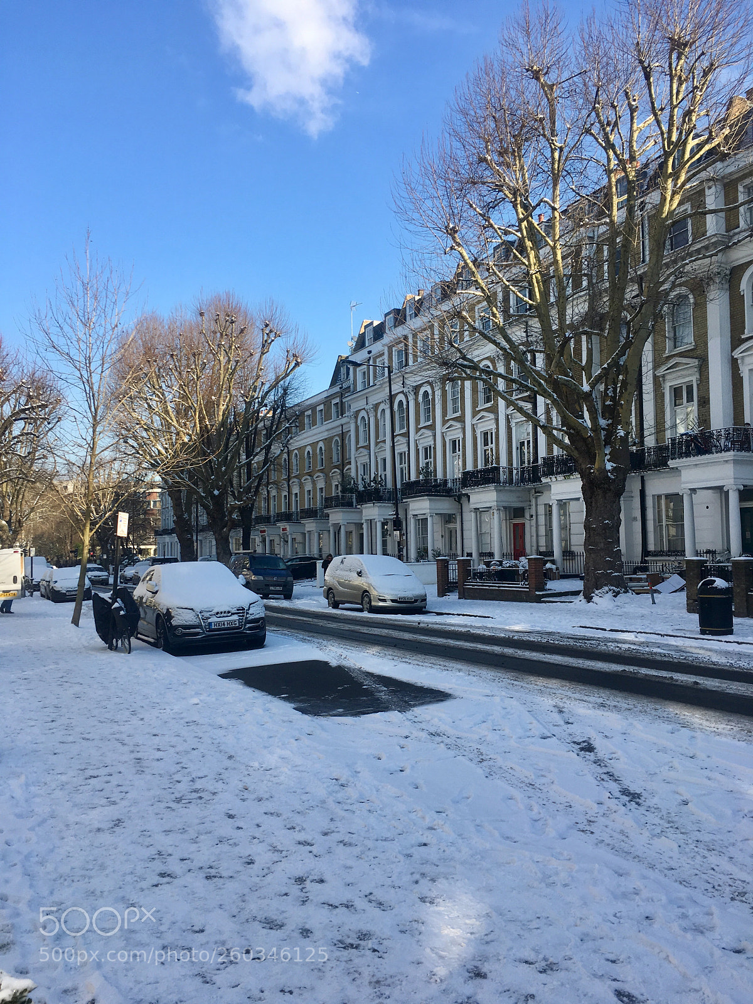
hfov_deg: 48.2
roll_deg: +0.6
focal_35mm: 29
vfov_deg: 61.7
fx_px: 841
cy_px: 502
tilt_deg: +3.1
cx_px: 376
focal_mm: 4.15
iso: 25
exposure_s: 1/950
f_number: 2.2
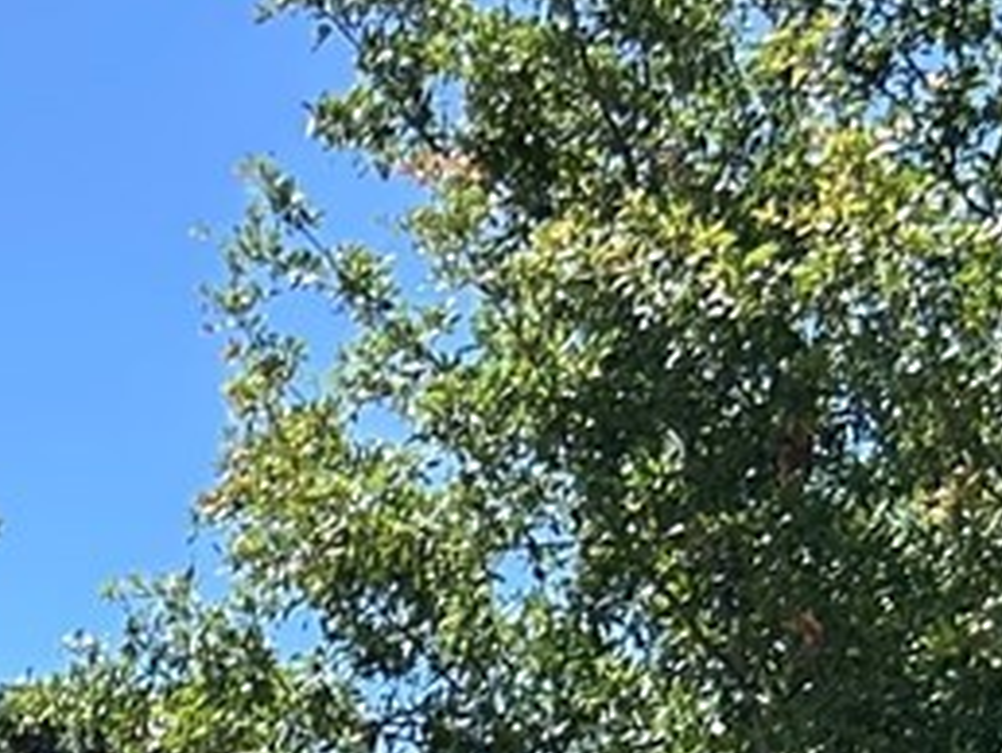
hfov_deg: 11.4
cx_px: -781
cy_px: 1921
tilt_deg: +2.4
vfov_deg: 8.3
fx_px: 4665
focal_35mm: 161
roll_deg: -1.8
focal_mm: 5.7
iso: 50
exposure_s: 1/3831
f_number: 1.5
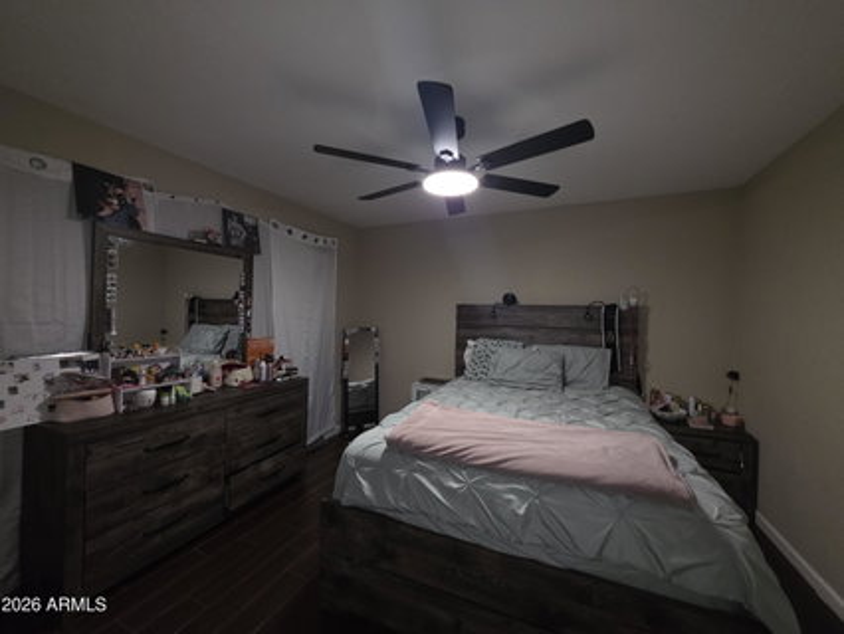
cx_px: 422
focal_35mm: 13
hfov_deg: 106.1
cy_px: 317
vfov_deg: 90.0
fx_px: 317
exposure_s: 1/50
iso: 125
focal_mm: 2.2
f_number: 1.9
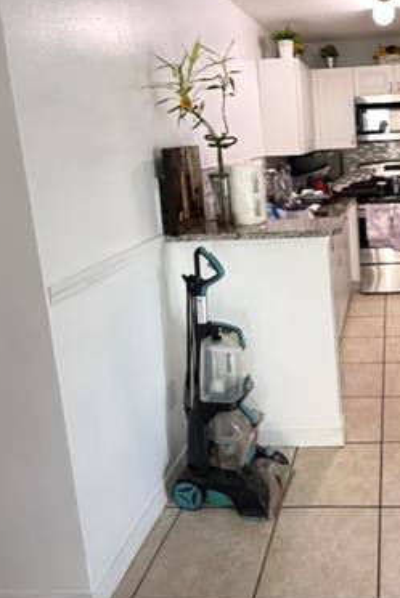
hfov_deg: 40.4
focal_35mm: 30
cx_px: 360
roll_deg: +3.9
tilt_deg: -9.0
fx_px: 499
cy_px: 210
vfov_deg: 60.7
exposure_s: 1/60
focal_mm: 2.22
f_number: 2.2
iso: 800
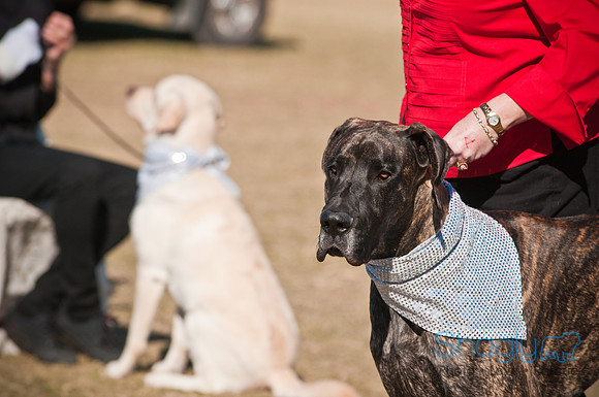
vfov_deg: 4.6
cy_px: 198
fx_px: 4985
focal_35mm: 300
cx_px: 300
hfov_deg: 6.9
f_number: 5.6
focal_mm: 200
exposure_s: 1/2500
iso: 400
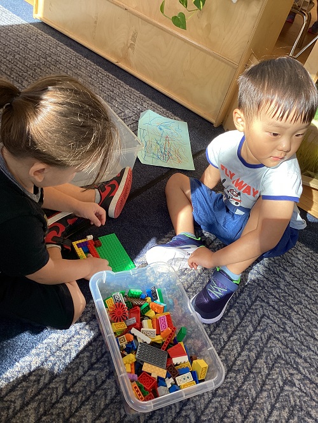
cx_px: 159
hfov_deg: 45.5
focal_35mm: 31
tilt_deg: -42.7
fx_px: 379
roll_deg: -17.8
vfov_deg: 58.3
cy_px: 212
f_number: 2.4
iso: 50
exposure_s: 1/100
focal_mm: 3.3
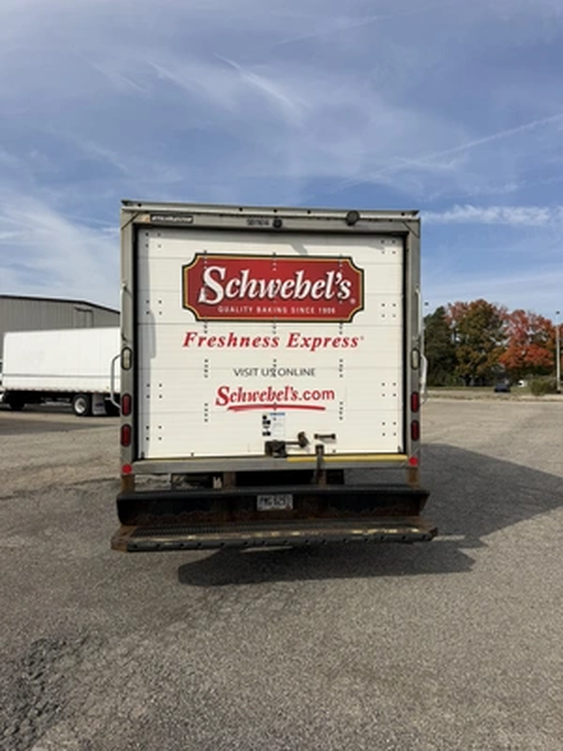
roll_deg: -0.4
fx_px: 520
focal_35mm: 24
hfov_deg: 56.8
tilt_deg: +4.0
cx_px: 282
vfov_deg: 71.6
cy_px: 376
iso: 80
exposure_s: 1/7353
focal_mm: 6.76
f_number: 1.78
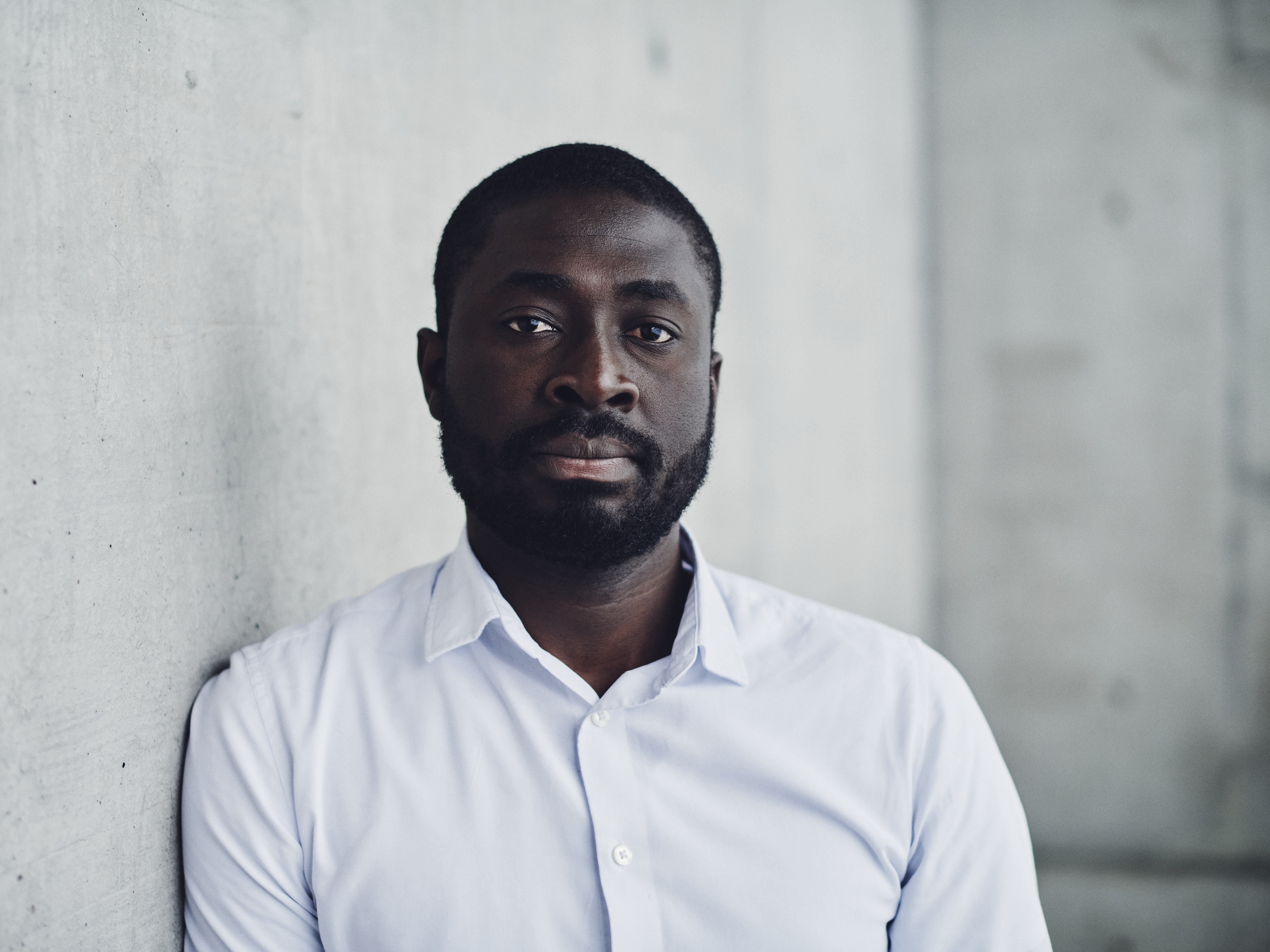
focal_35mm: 55
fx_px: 2018
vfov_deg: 26.6
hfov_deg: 34.9
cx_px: 571
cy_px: 480
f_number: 2.2
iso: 250
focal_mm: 50
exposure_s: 1/320
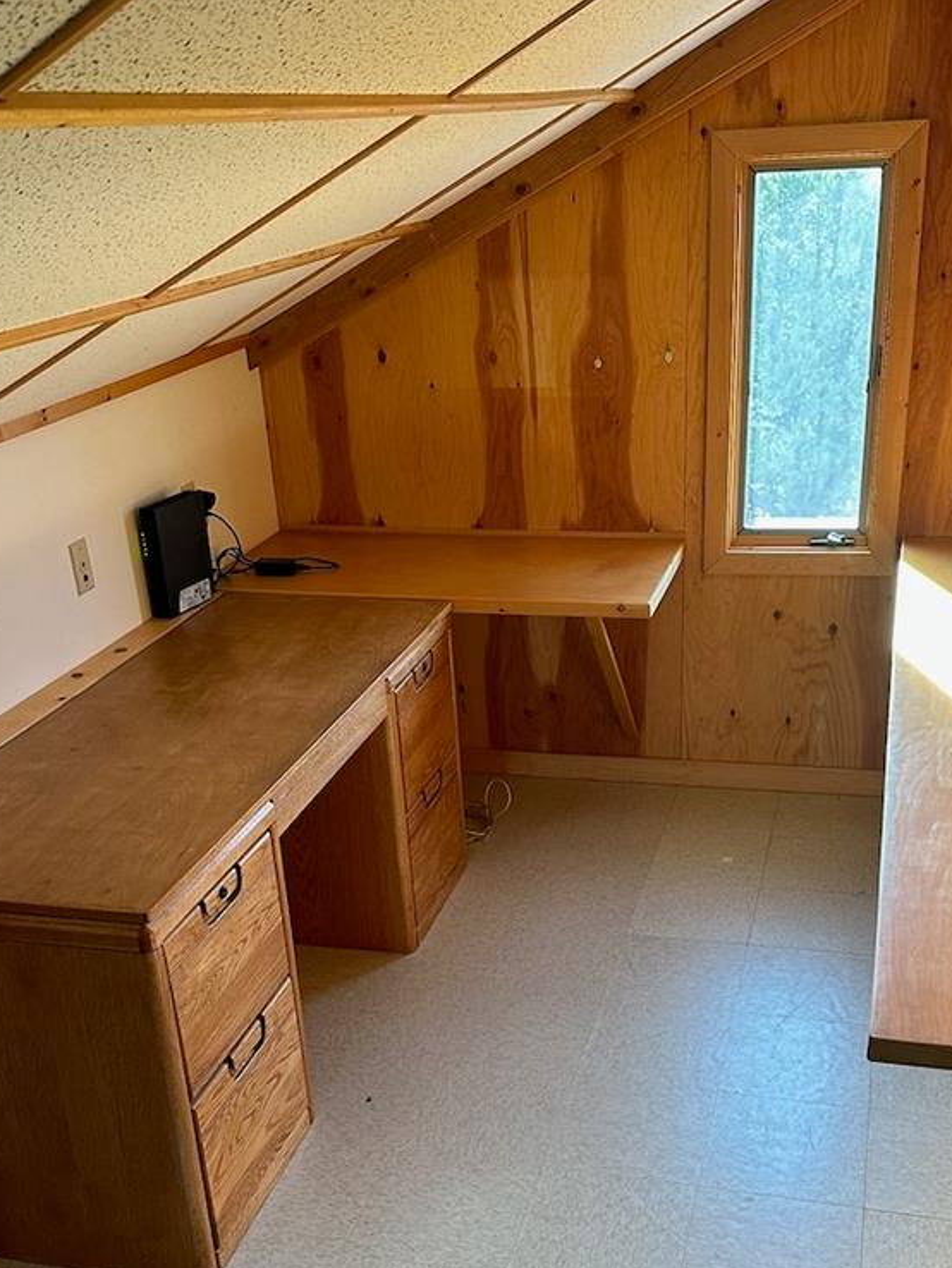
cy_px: 850
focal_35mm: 39
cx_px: 528
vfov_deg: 47.0
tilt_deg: -26.6
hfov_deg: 36.8
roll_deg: +2.2
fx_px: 1429
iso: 200
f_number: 1.78
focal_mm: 6.86
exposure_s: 1/60
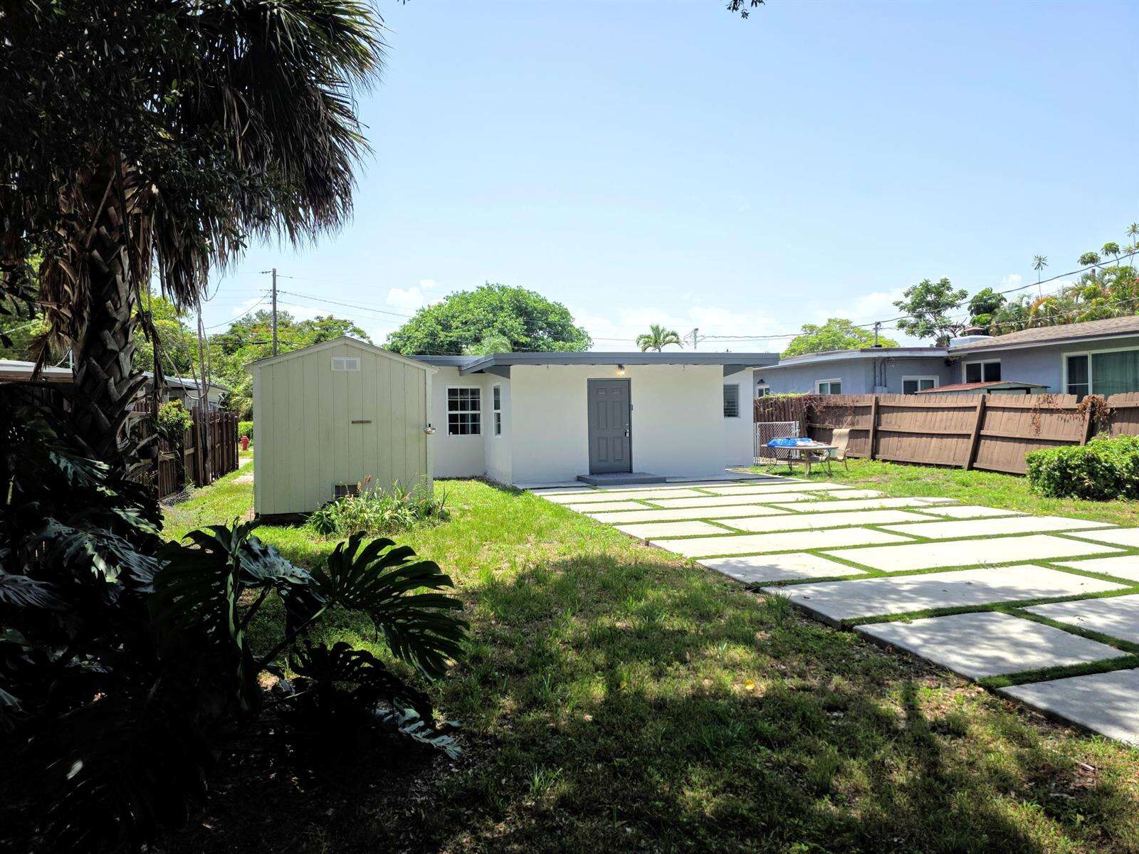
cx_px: 570
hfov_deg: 73.9
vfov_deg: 58.9
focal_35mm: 23
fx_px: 757
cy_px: 427
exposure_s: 1/4889
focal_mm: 6.3
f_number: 1.7
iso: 80
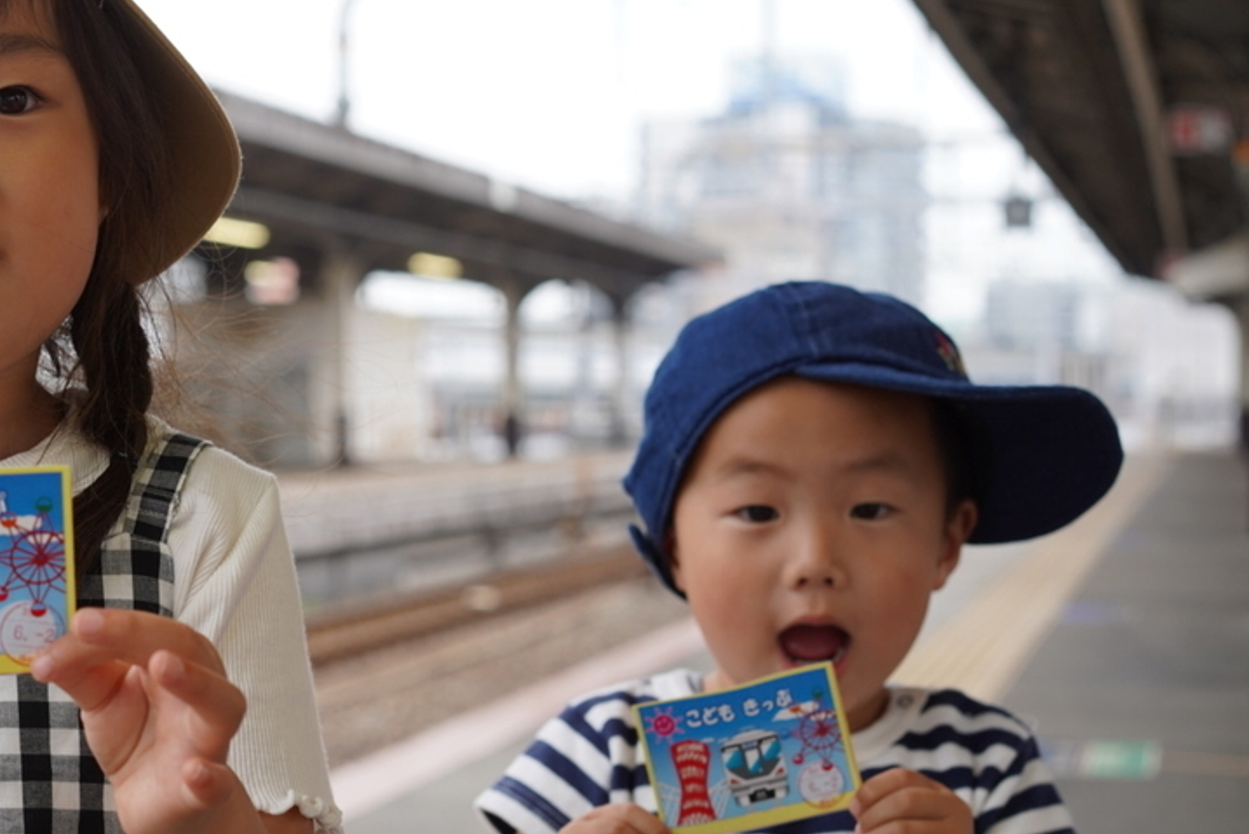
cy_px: 411
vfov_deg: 14.9
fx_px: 3194
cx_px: 233
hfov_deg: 21.8
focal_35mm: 92
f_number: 5.6
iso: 320
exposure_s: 1/125
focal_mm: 55
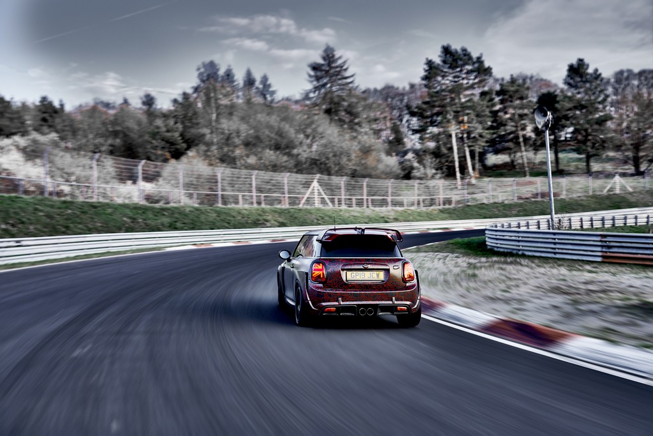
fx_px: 671
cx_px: 326
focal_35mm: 37
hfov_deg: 51.9
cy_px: 218
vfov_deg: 36.0
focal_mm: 37
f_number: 4
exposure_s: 1/80
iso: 400
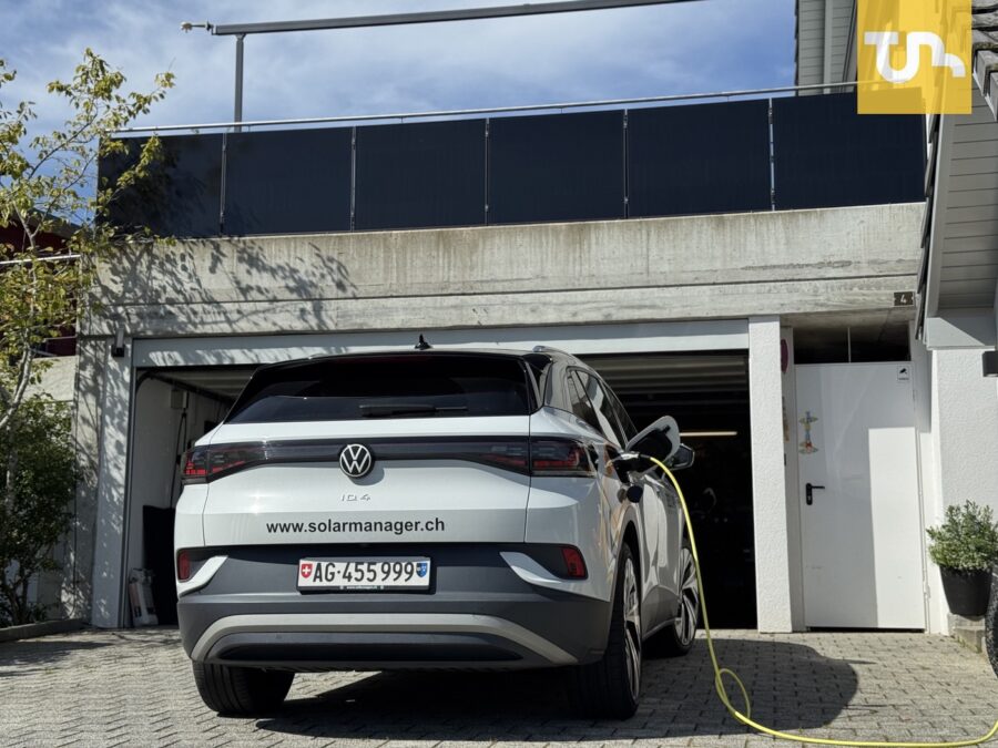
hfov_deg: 39.7
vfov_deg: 30.3
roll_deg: -0.3
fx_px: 1384
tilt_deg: +9.3
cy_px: 374
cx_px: 499
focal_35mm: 48
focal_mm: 6.76
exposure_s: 1/6410
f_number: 1.78
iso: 80
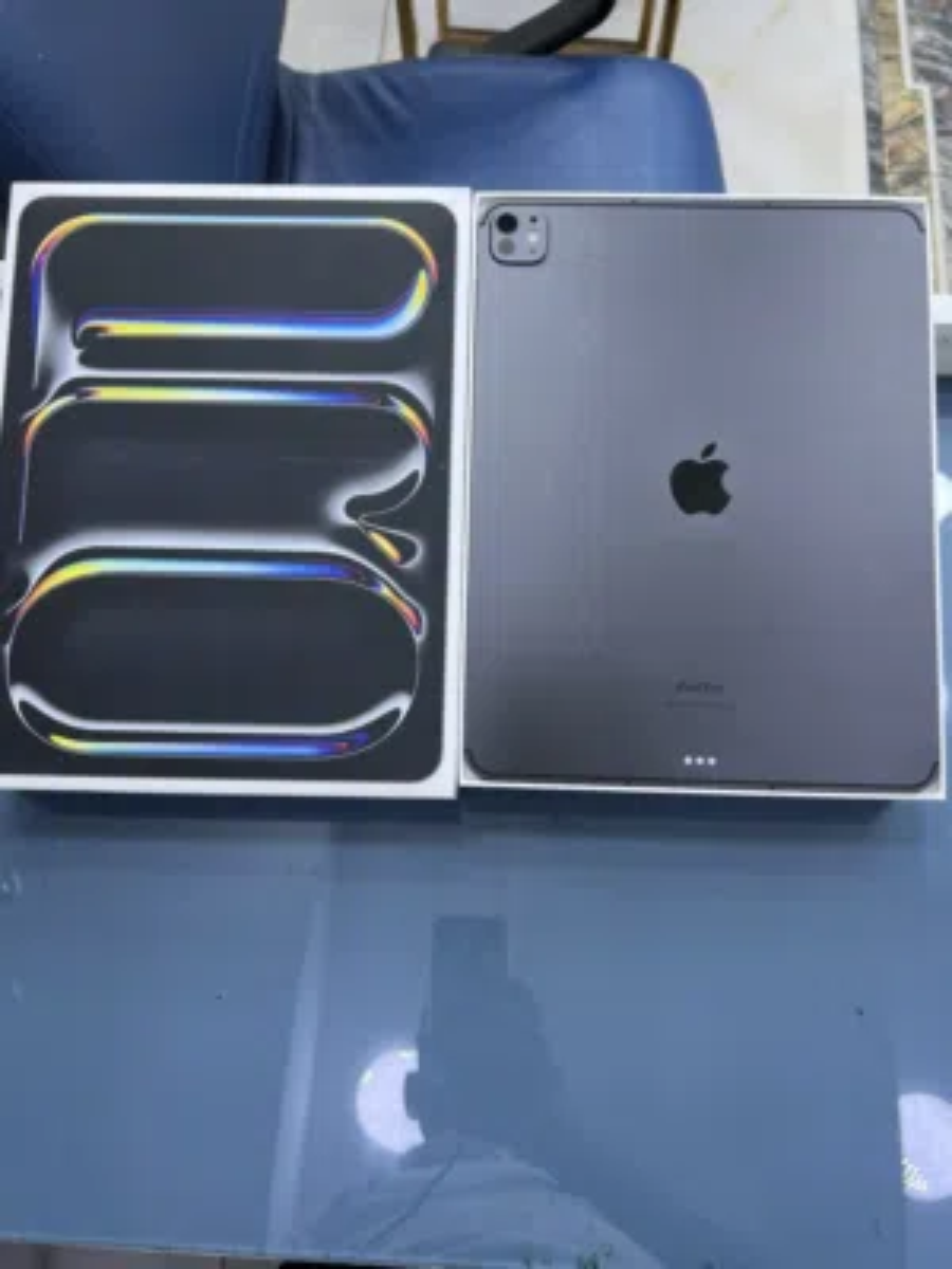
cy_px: 634
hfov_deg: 53.1
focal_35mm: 26
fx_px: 953
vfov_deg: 67.3
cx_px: 476
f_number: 1.5
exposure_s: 1/100
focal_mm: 5.7
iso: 32
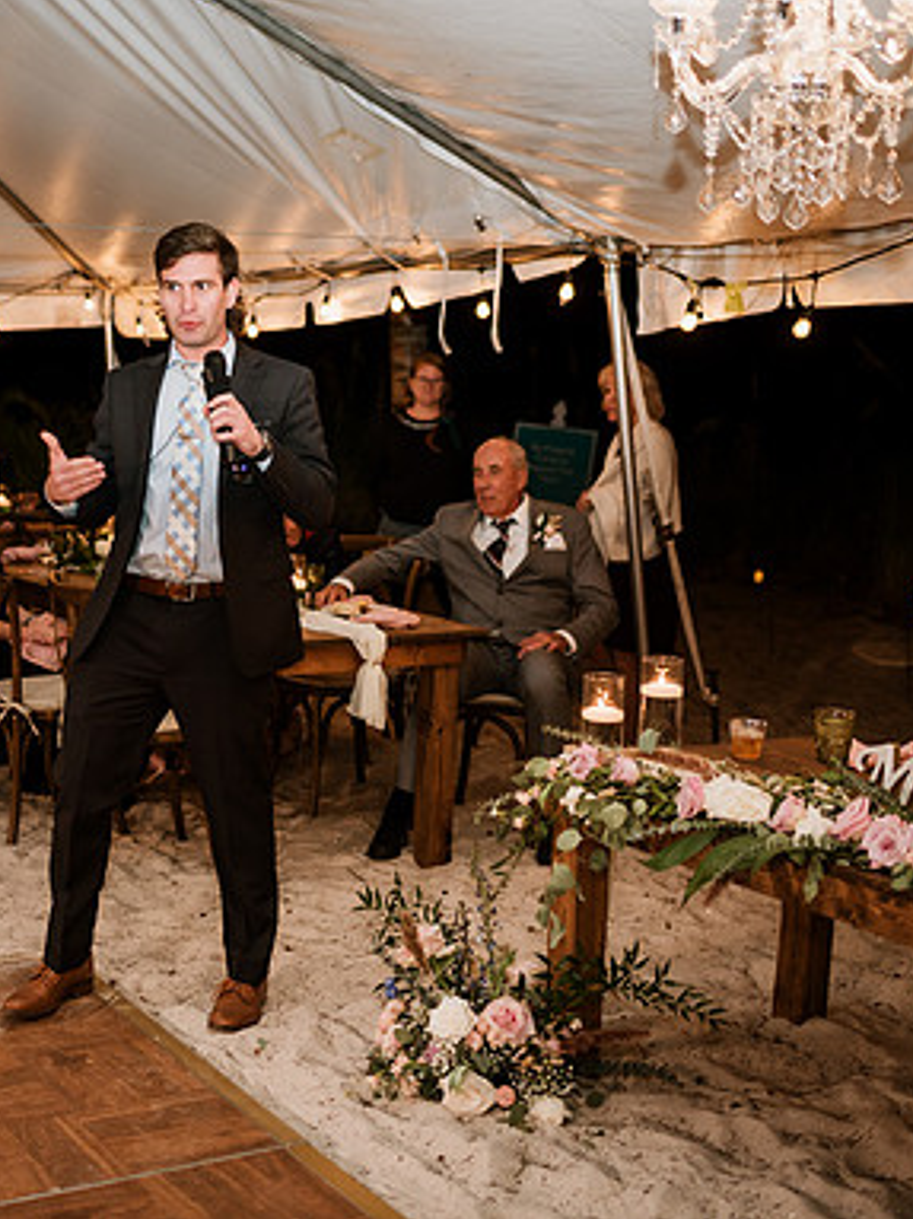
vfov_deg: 37.5
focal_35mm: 51
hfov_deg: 28.1
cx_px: 223
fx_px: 1795
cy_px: 606
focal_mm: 35
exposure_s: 1/160
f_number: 2
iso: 500
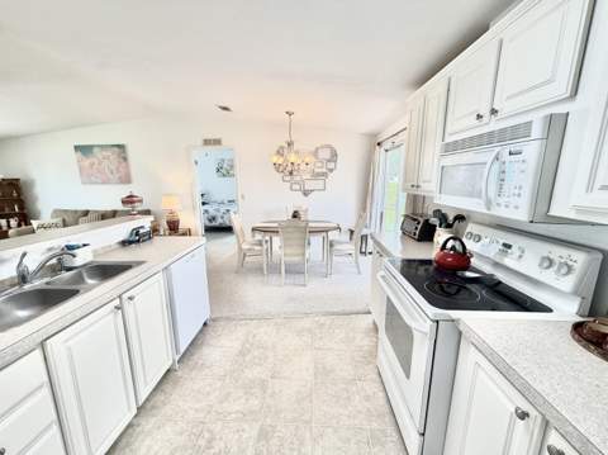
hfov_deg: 102.1
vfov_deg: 85.6
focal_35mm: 14
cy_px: 228
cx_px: 304
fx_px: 246
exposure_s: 1/120
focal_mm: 2.22
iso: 125
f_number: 2.2
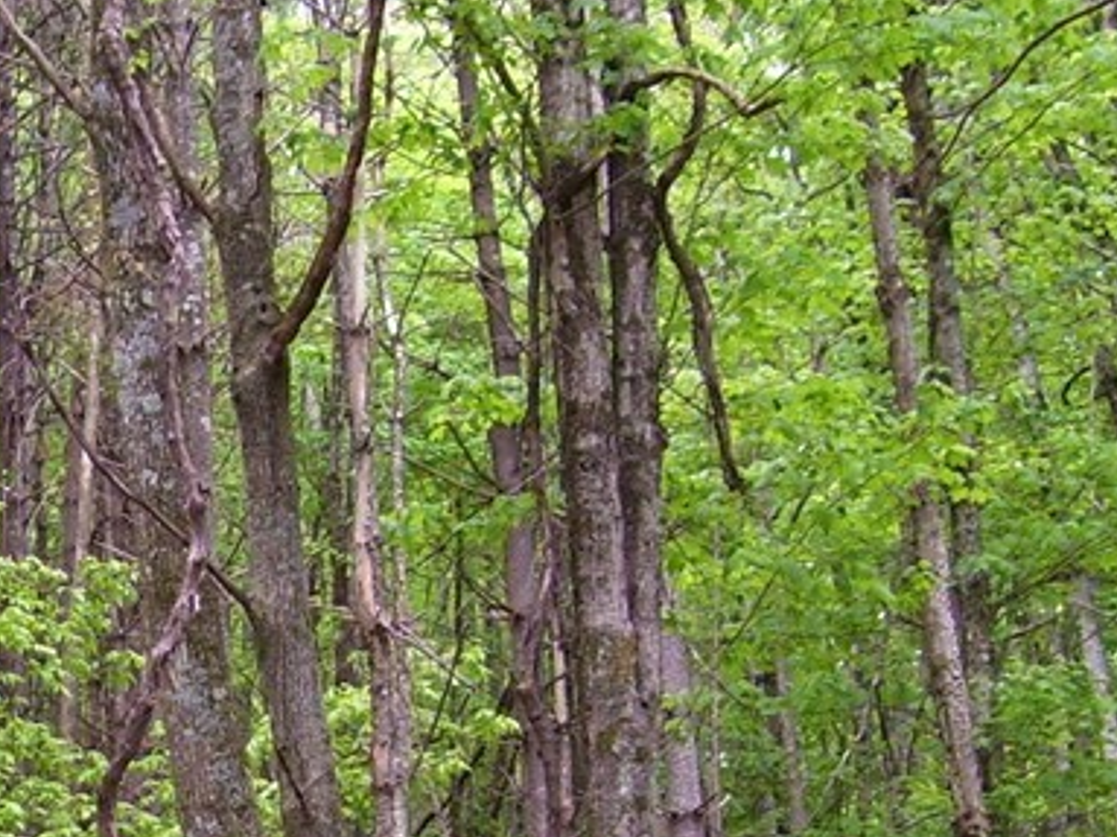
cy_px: 741
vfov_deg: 14.8
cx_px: -230
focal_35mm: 99
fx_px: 3194
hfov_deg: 18.7
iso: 125
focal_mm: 6
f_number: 2.7
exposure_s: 1/90
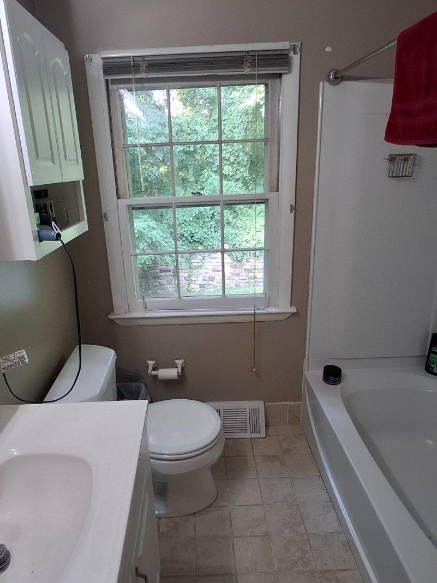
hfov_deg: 58.7
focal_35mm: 23
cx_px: 193
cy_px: 288
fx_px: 387
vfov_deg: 73.9
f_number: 2.2
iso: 80
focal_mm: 1.64
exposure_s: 1/60
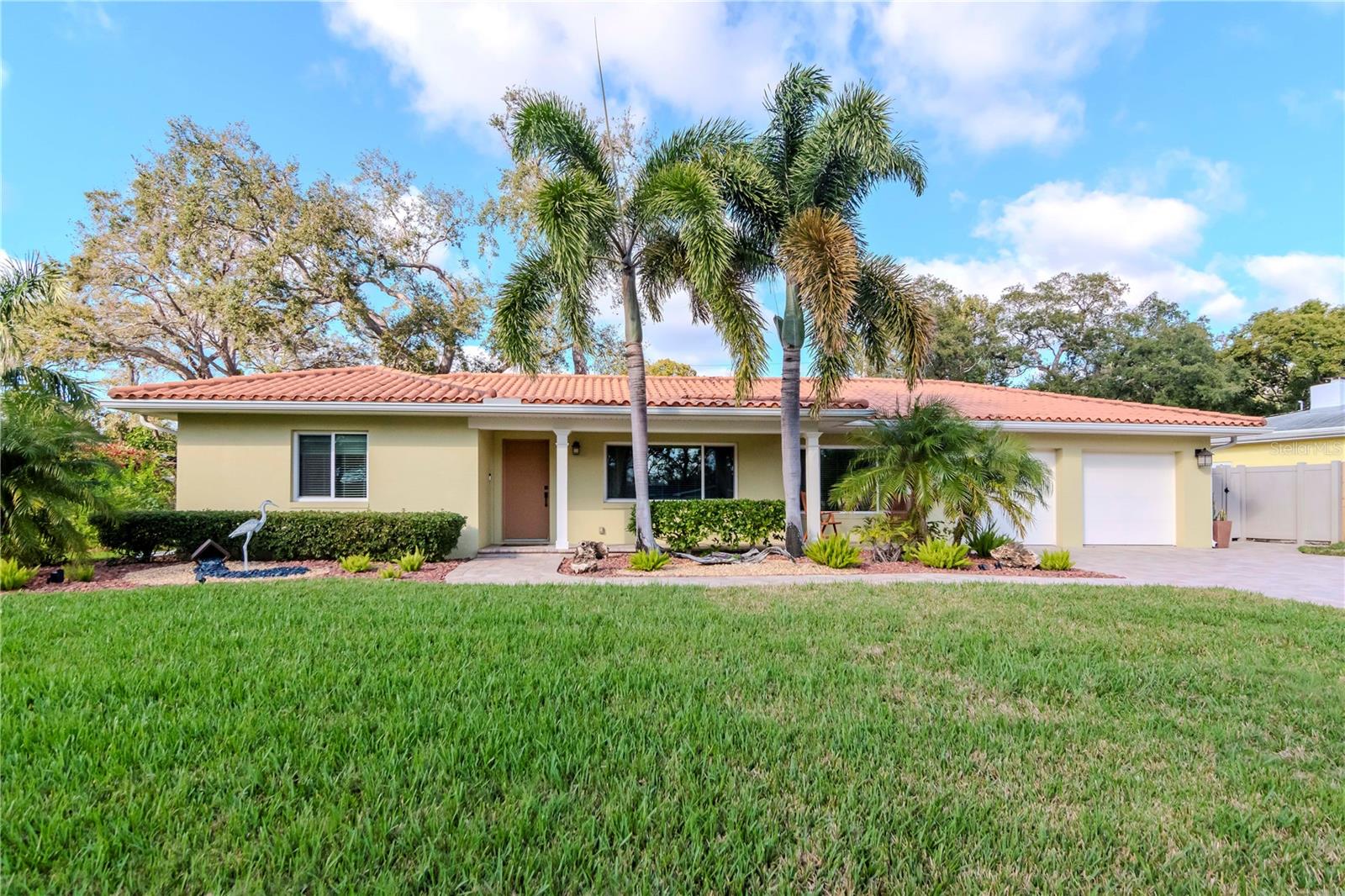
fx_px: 644
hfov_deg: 92.5
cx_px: 672
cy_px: 448
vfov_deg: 69.6
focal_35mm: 17
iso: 800
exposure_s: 1/1000
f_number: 8
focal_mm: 11.5
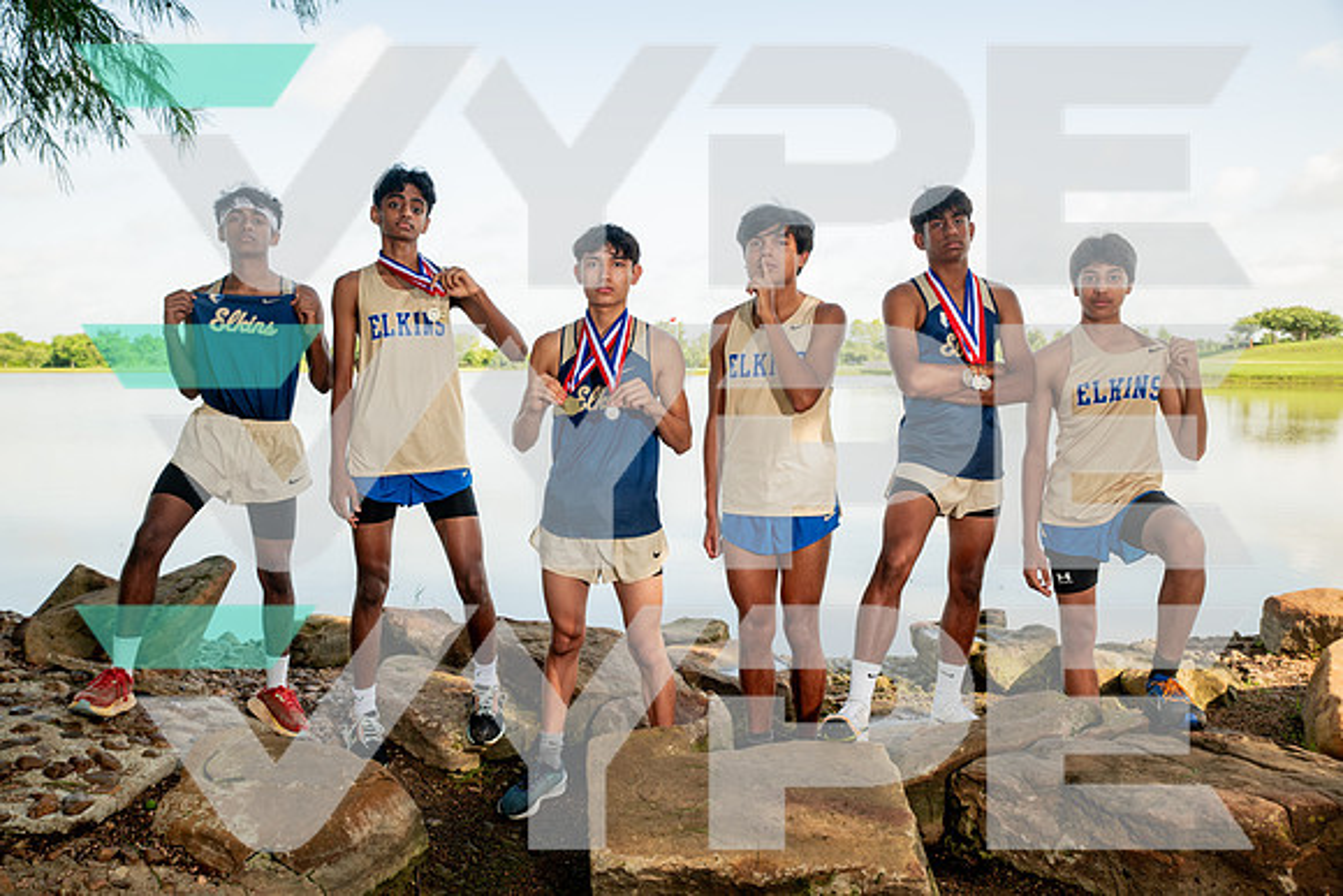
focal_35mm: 32
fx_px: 1194
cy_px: 448
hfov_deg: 58.7
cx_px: 672
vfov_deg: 41.1
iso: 200
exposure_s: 1/200
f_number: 7.1
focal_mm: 32
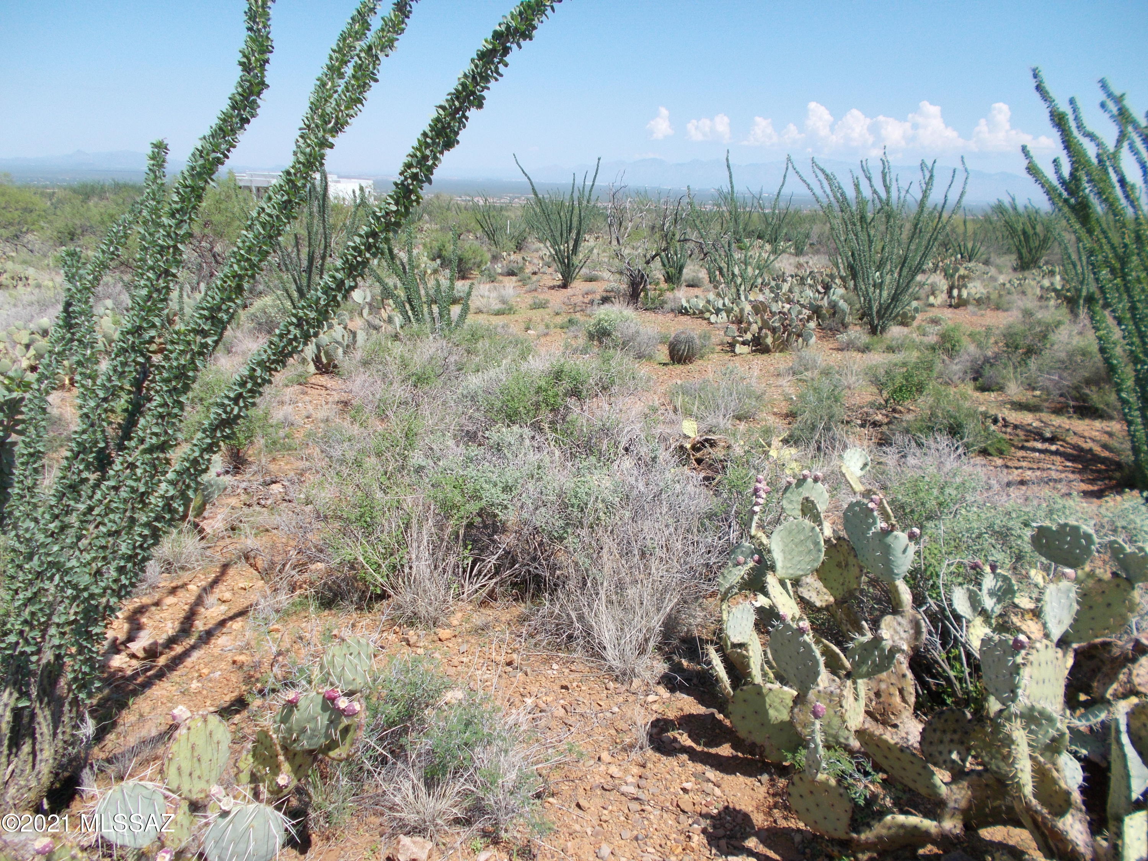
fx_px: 862
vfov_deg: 53.1
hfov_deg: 67.3
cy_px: 430
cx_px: 574
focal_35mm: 26
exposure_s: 1/125
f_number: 8
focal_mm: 4.6
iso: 80
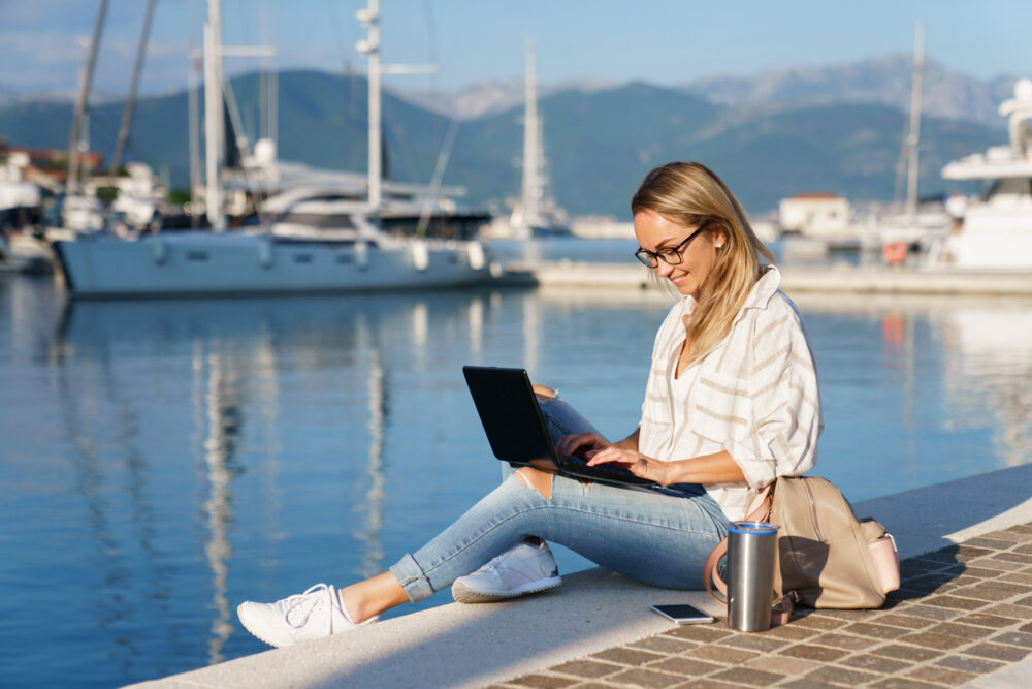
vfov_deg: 19.5
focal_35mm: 70
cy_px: 344
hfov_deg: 28.8
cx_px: 516
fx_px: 2007
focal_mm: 70
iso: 250
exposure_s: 1/5000
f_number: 2.8
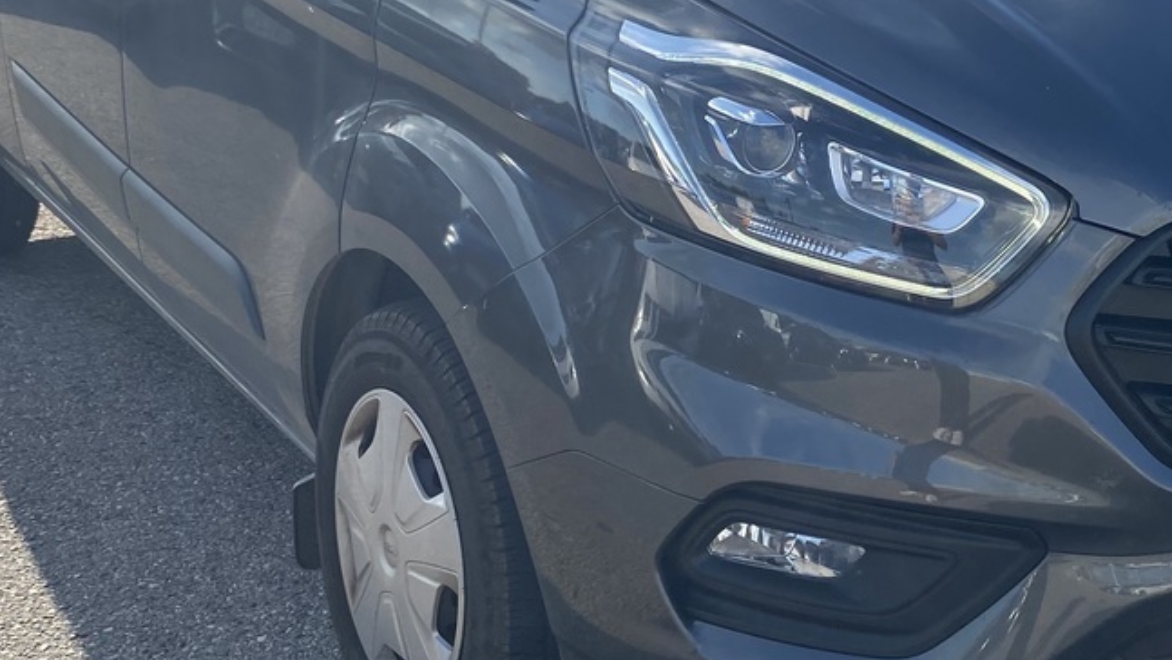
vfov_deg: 18.9
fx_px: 1958
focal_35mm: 63
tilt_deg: -10.9
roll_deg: -0.5
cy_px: 123
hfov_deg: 32.9
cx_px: 812
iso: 32
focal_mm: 4.25
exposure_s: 1/1961
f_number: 1.8
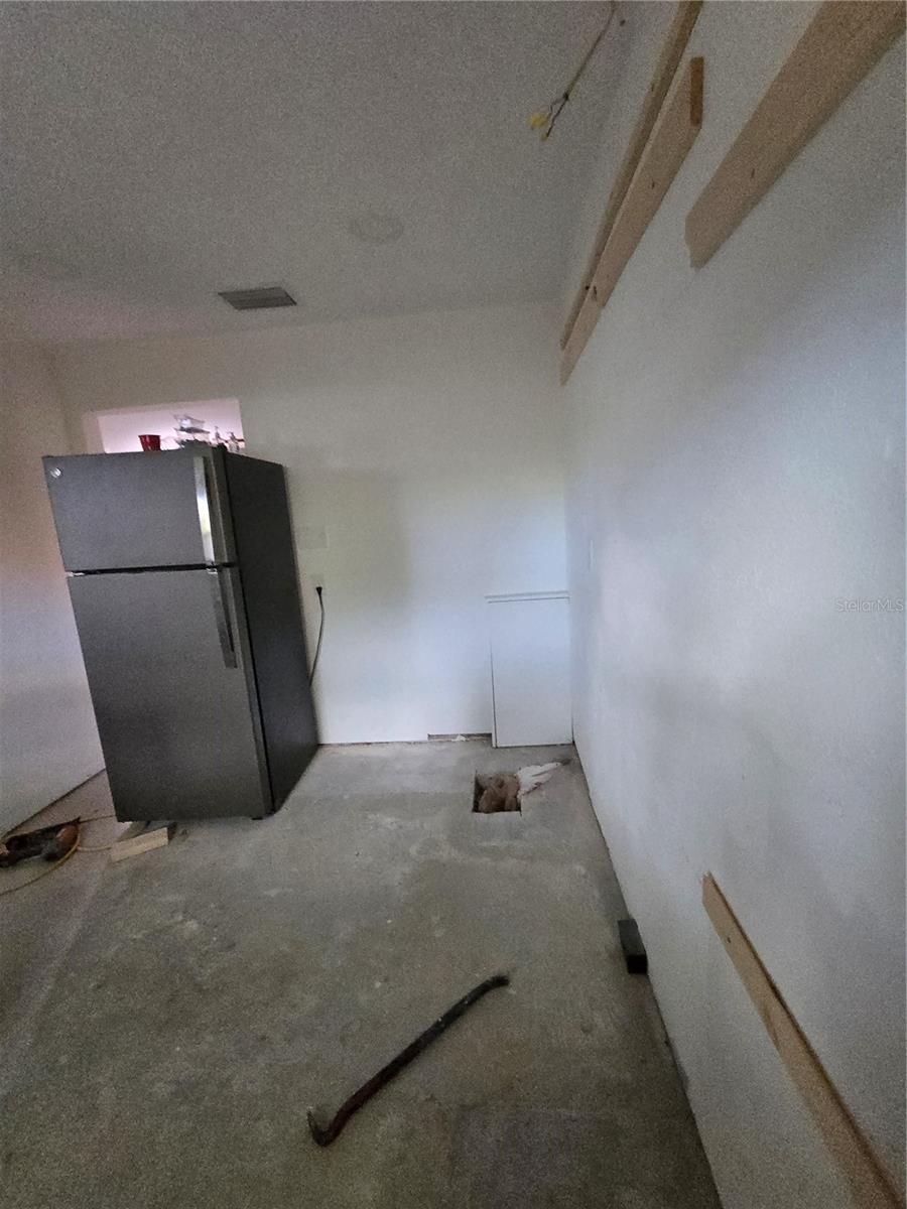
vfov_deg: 106.2
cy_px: 604
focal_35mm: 13
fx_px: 454
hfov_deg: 89.9
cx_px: 454
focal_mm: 2.2
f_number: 2.2
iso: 1000
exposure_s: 1/60
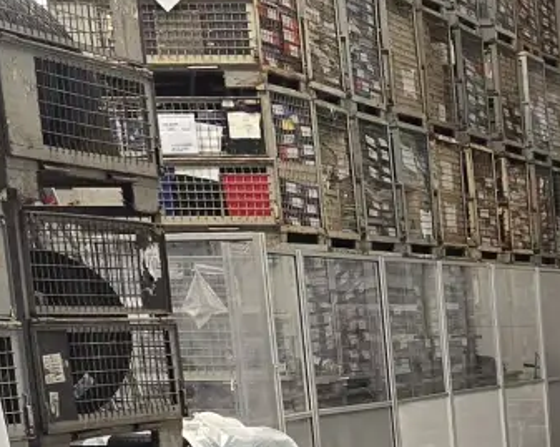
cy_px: 828
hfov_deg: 13.0
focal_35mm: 128
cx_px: 1127
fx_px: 2120
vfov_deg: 11.1
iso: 160
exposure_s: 1/180
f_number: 1.7
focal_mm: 6.3
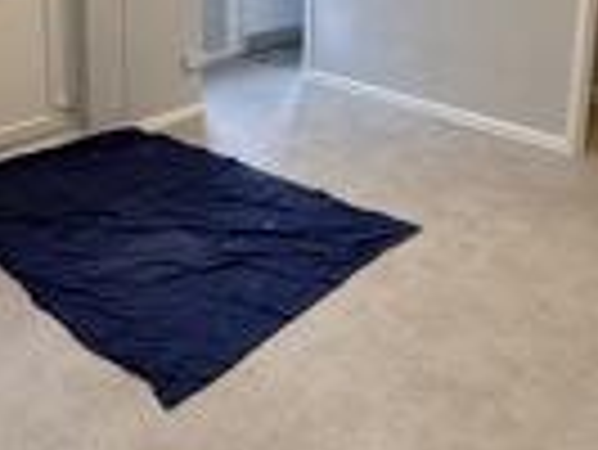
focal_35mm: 42
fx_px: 726
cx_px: 243
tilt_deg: -9.5
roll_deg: -1.6
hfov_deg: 44.6
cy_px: -14
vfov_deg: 31.5
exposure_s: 1/99
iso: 100
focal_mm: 2.22
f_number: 2.2
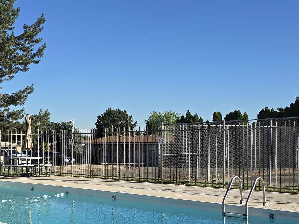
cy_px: 158
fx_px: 510
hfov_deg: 32.2
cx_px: 82
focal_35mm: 59
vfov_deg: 24.6
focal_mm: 6.3
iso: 12
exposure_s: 1/957
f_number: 1.7
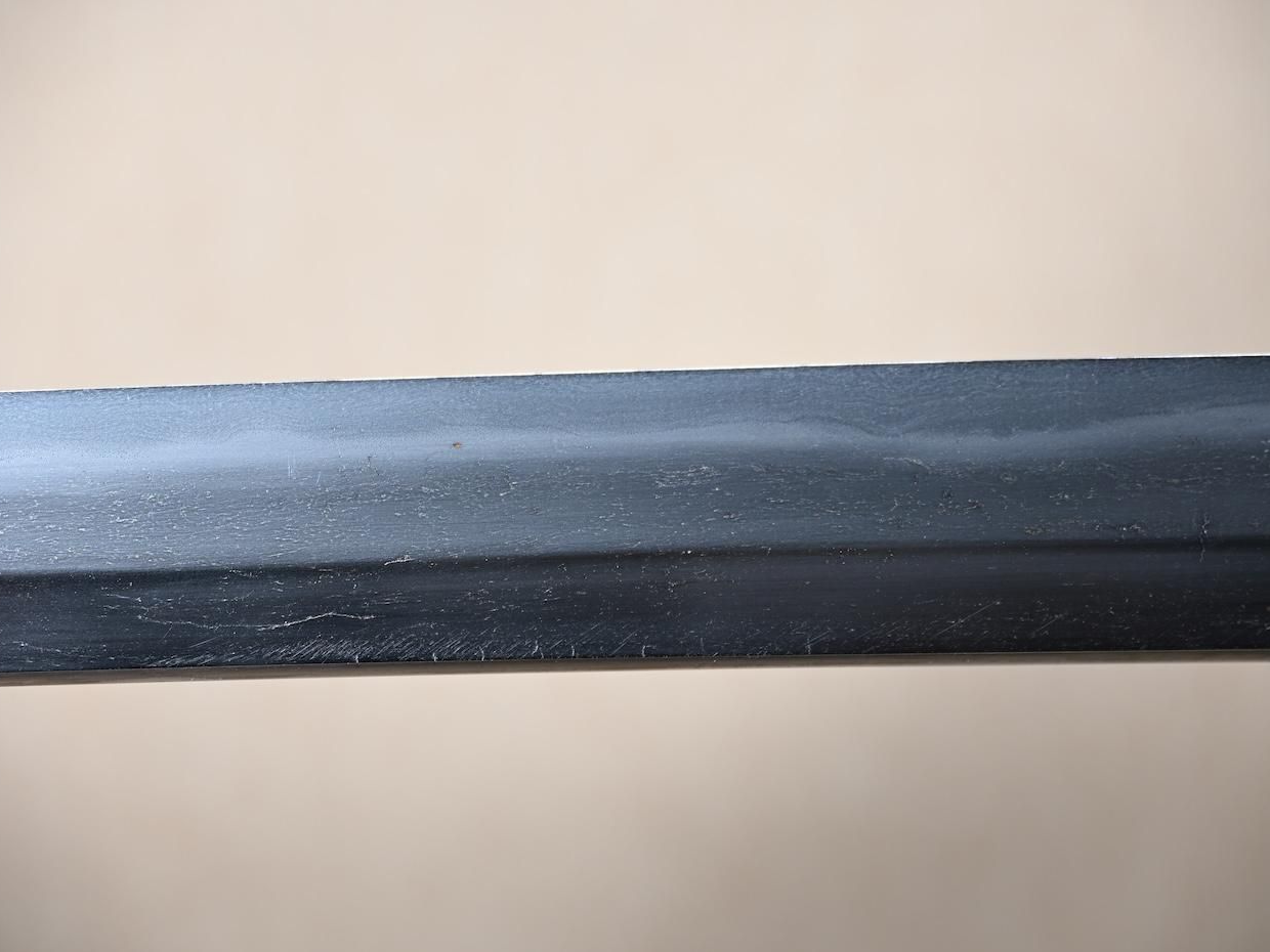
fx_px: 5136
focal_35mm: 140
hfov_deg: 14.1
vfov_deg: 10.6
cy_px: 477
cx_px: 652
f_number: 5.6
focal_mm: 86
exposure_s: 1/2
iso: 100
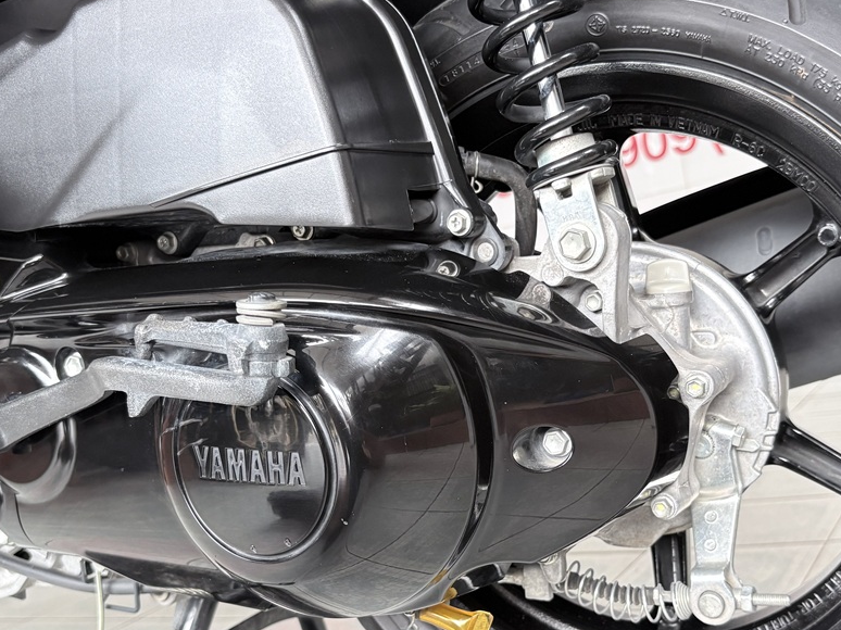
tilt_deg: -4.0
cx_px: 461
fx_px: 1044
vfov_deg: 33.5
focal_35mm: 43
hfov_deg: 43.8
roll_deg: +10.6
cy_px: 379
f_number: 1.6
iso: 125
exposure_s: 1/62
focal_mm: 5.96
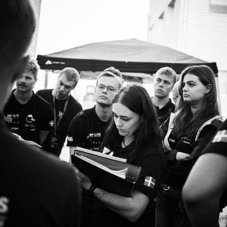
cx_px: 114
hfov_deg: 34.9
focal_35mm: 49
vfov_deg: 34.9
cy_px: 127
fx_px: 361
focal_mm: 25
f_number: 1.8
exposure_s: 1/1000
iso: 400
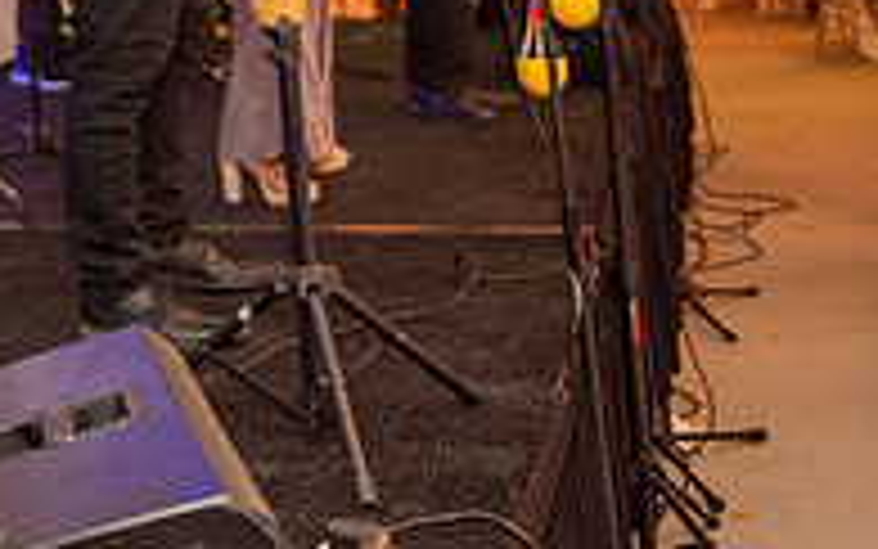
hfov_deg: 21.6
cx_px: -221
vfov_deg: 13.9
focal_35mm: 88
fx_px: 2106
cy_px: -272
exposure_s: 1/160
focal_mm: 29
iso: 1000
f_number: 2.8
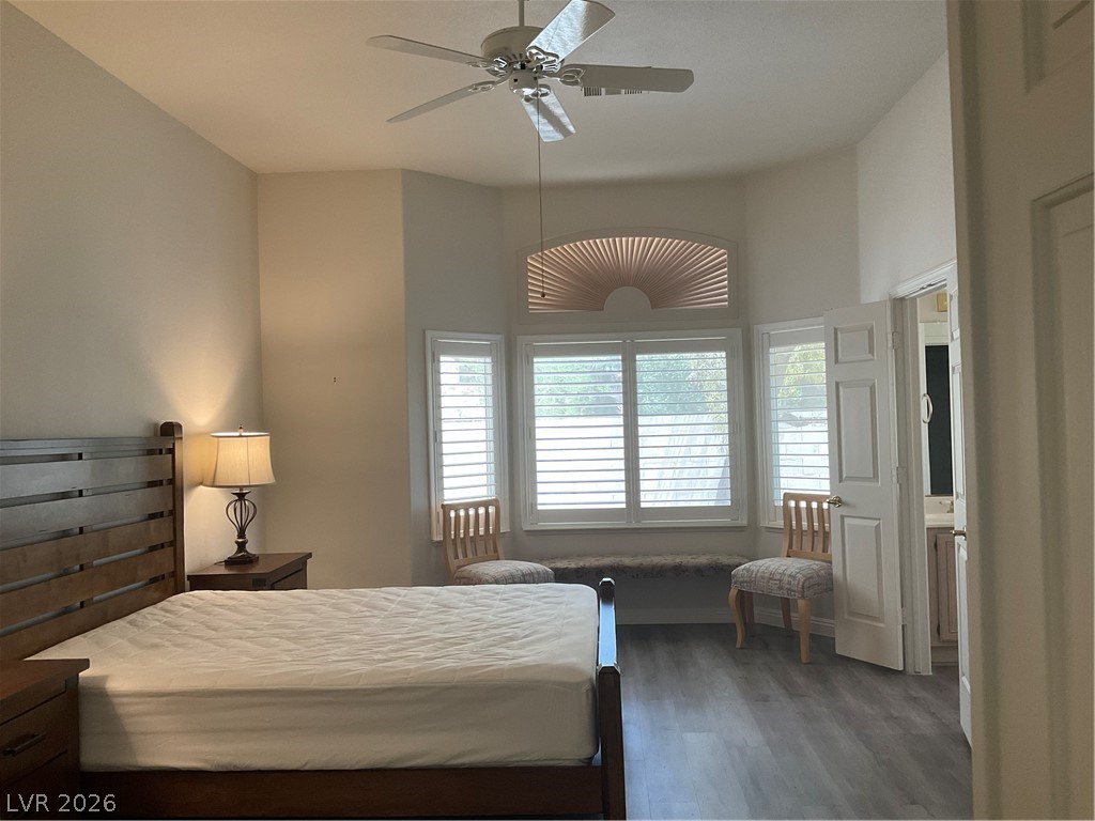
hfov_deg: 61.7
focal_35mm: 29
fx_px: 917
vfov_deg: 48.2
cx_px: 548
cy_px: 410
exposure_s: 1/60
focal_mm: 3
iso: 80
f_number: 1.8
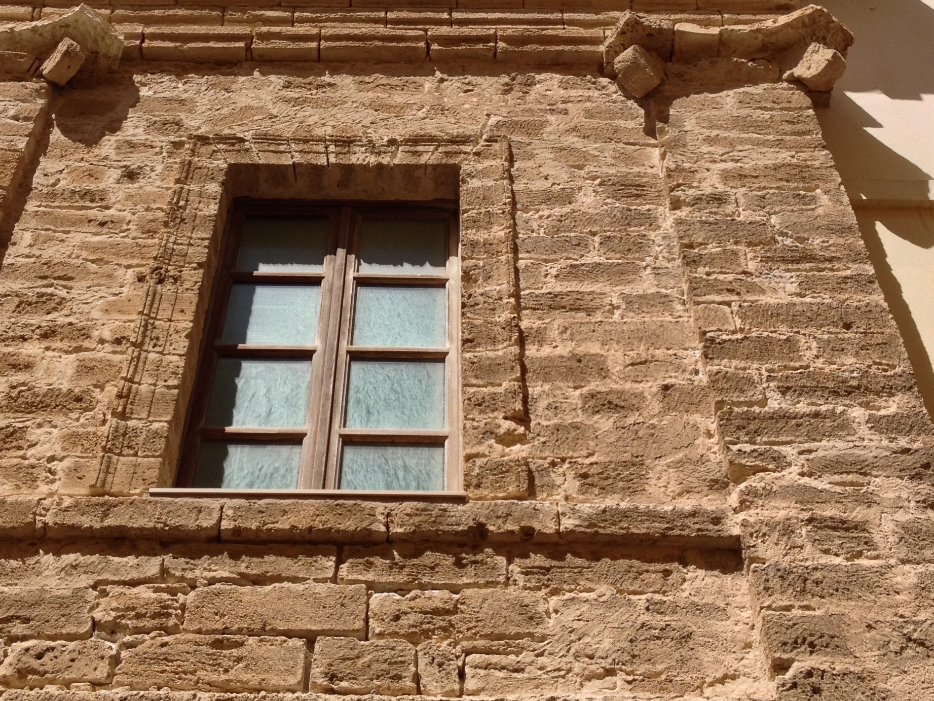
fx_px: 1673
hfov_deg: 31.2
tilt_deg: +53.9
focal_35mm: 62
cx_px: 424
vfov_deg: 23.4
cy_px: 176
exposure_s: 1/1783
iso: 50
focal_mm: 4.28
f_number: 2.4
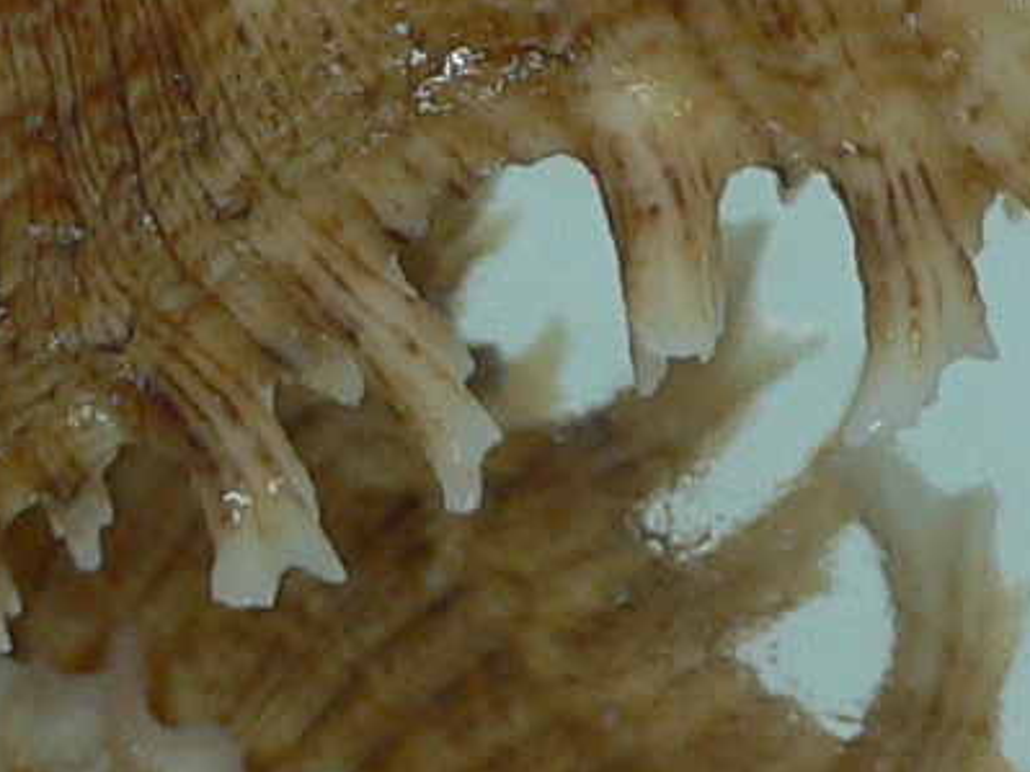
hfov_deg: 11.2
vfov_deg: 8.3
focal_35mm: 177
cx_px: 302
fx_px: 5265
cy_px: -204
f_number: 2.8
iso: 80
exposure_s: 1/60
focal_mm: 4.6
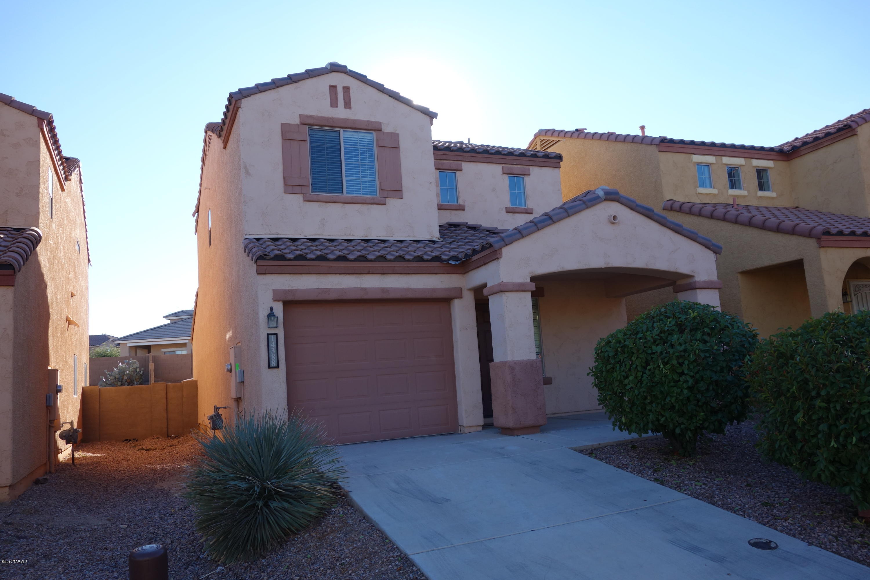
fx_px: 677
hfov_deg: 65.5
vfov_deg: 46.4
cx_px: 435
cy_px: 290
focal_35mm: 28
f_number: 5.6
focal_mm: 10.4
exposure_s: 1/200
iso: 125
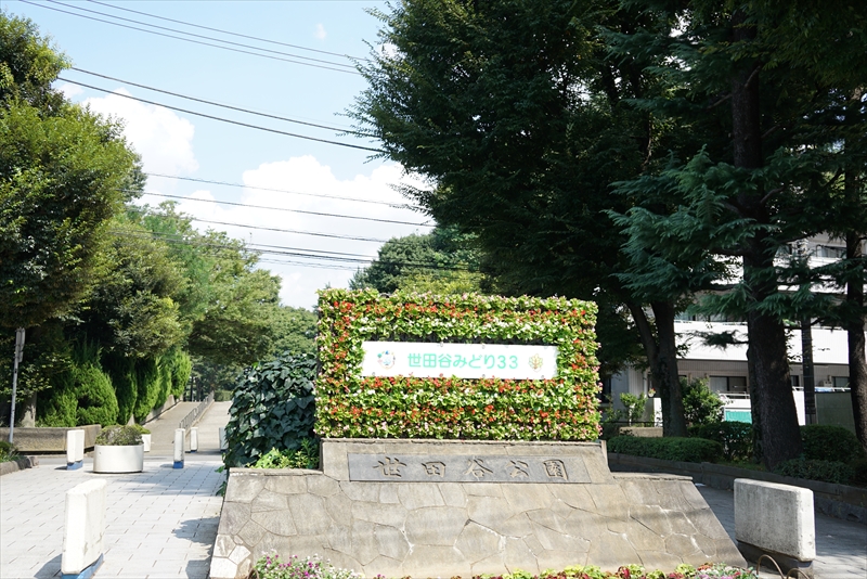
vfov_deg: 36.0
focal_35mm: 37
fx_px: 891
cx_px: 434
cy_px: 290
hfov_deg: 51.9
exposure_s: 1/400
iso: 100
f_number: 4.5
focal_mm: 25
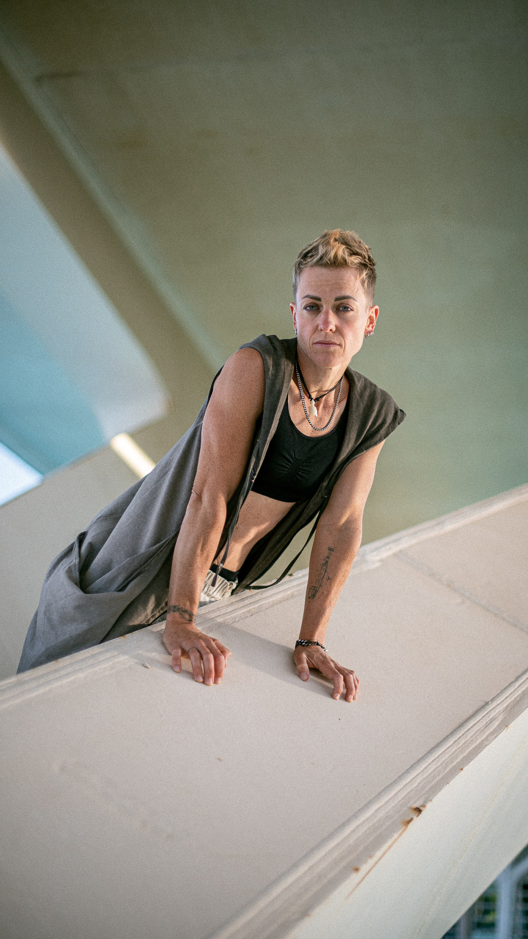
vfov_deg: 39.2
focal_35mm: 53
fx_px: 1319
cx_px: 277
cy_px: 464
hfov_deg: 22.6
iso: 250
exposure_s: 1/1600
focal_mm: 50
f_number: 1.4
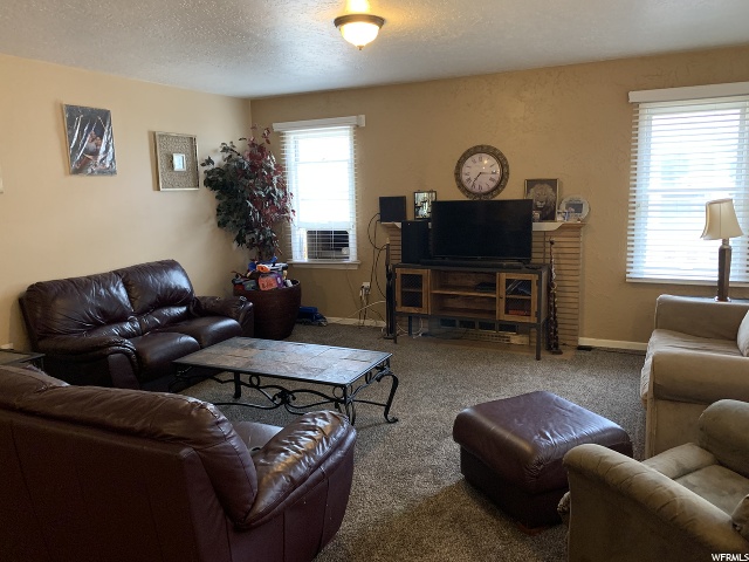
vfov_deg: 53.1
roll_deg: +1.5
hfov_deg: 67.3
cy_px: 281
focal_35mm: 26
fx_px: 563
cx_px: 374
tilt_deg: -8.5
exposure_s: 1/30
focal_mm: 4.25
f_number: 1.8
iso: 400
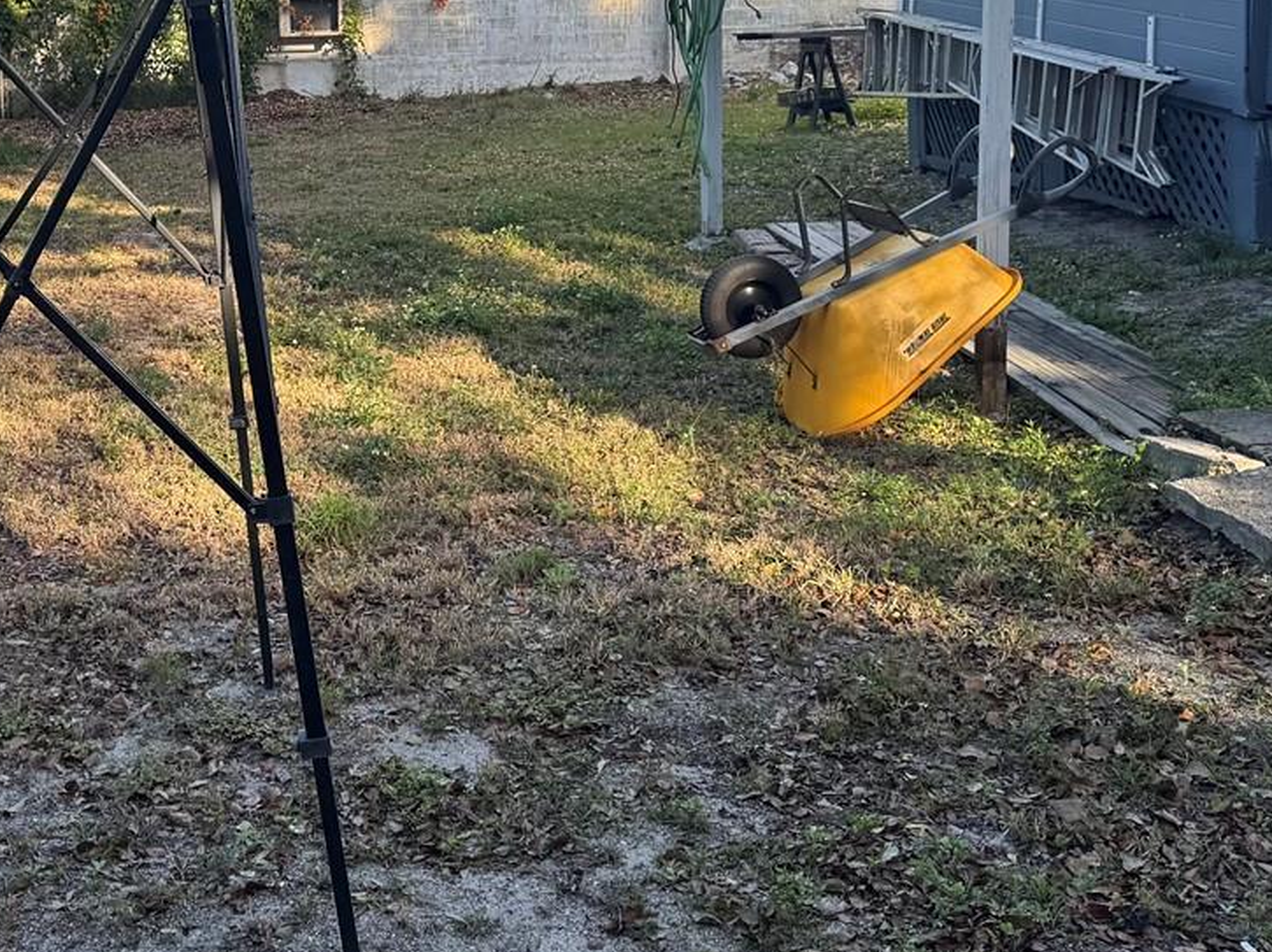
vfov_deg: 26.6
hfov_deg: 35.2
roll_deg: +1.3
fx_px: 1947
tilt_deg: -7.9
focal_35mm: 53
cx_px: 281
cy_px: 95
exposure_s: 1/723
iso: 80
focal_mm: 6.76
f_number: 1.78
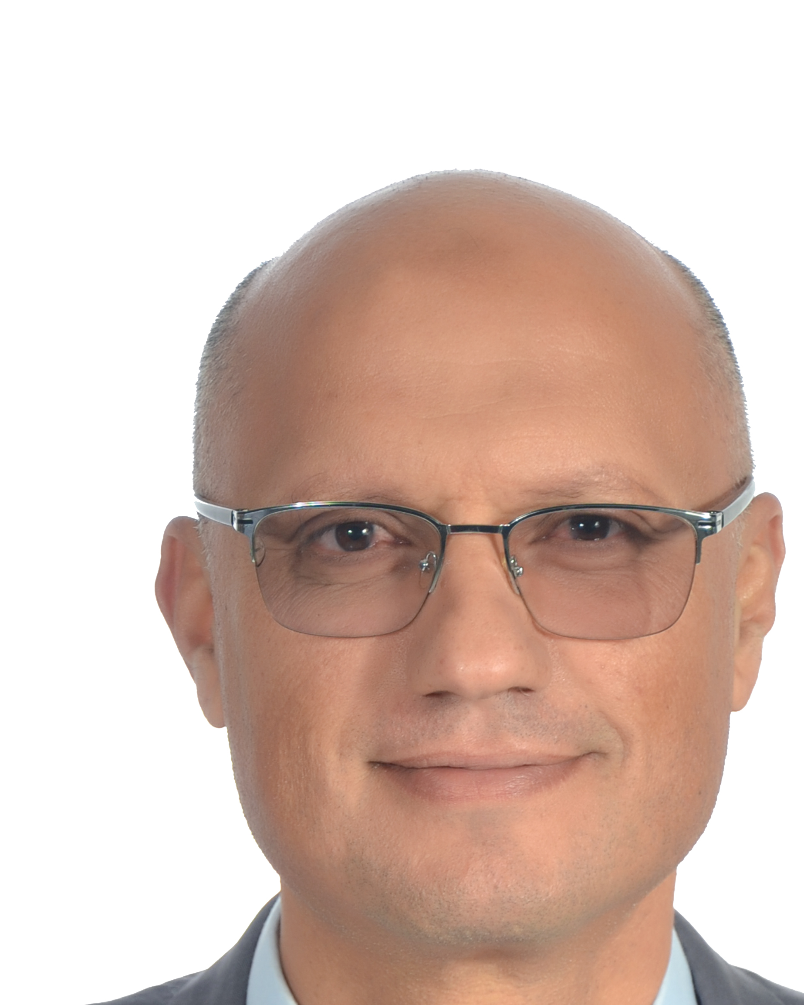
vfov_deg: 9.3
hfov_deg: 7.5
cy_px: 964
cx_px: 435
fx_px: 6124
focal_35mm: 206
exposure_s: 1/80
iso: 200
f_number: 6.3
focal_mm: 75
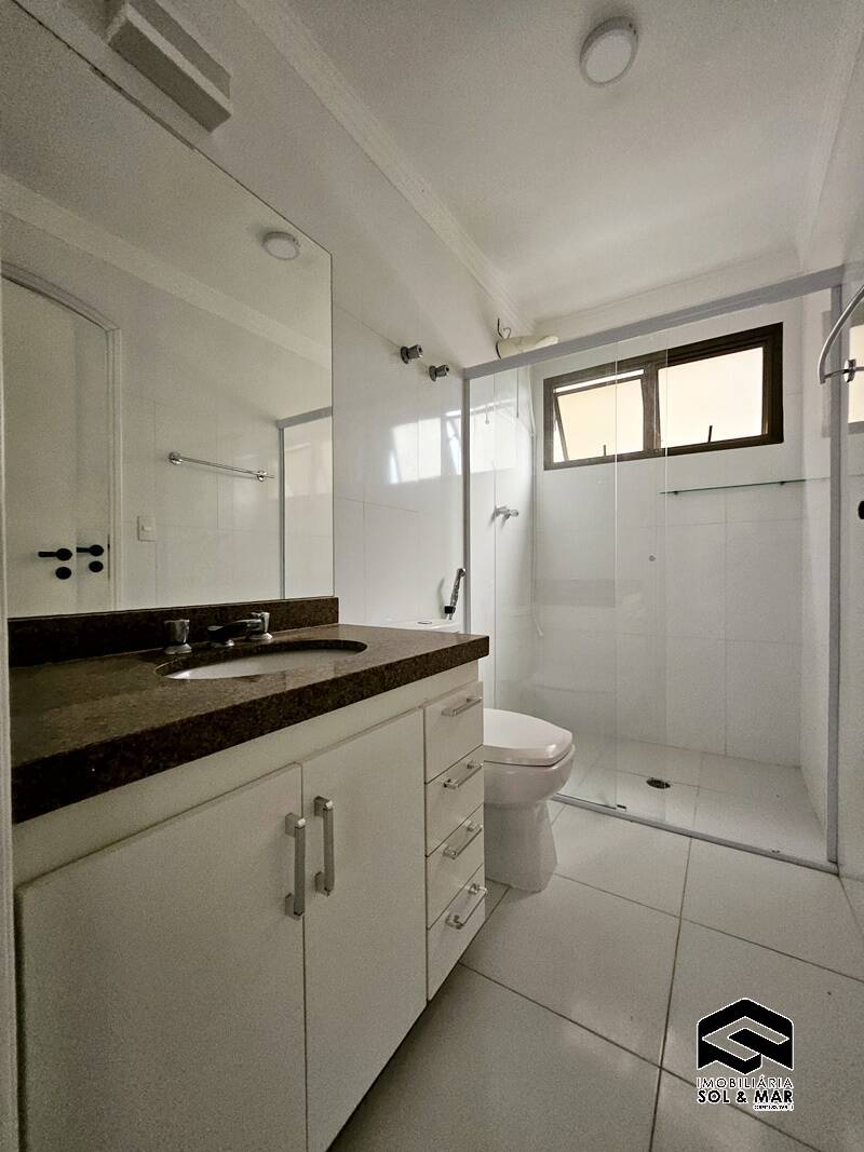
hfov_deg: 89.9
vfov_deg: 106.2
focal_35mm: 13
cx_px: 432
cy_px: 576
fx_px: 433
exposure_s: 1/60
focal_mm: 1.7
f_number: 2.2
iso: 250
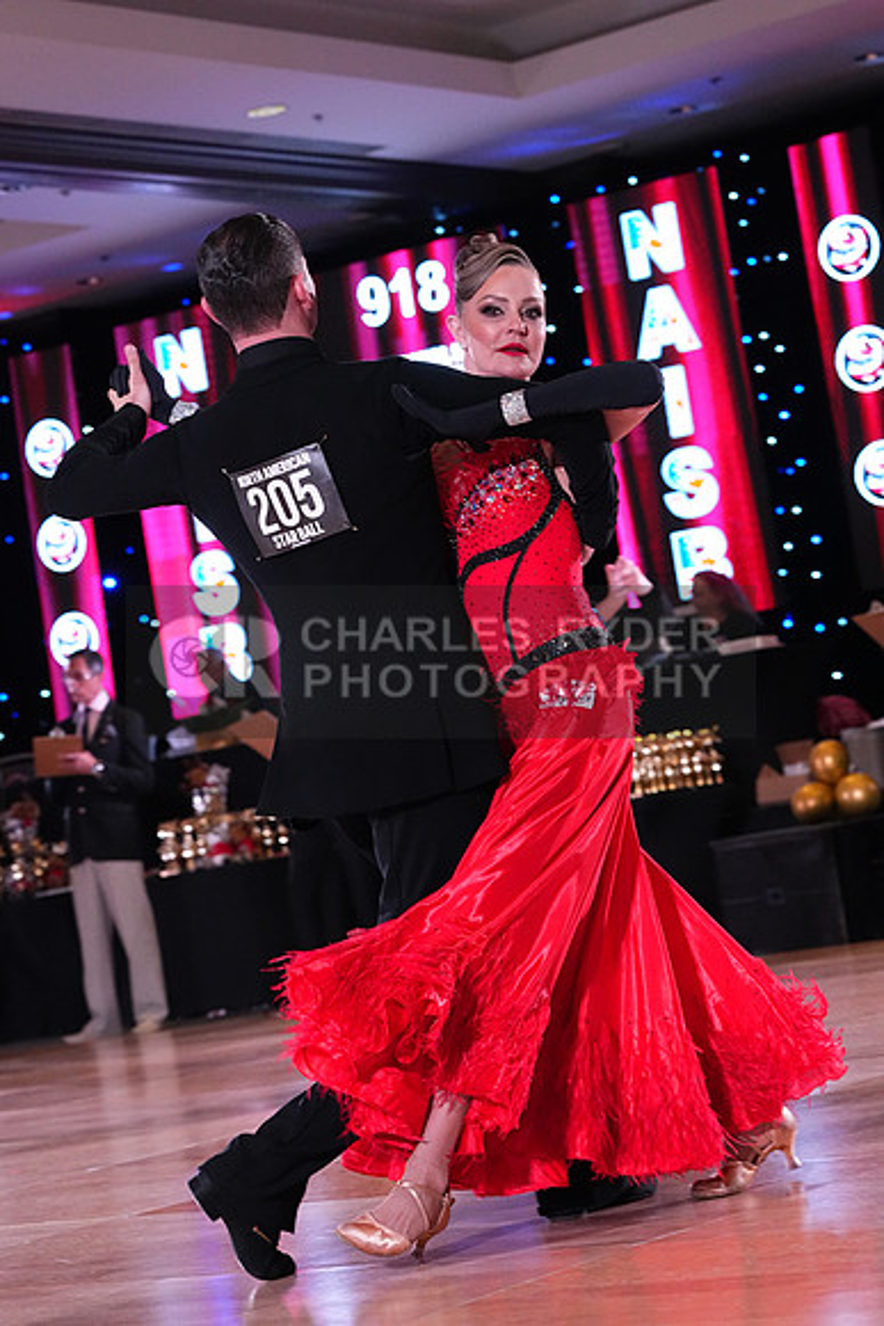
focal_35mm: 93
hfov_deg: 14.7
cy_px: 663
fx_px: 3423
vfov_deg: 21.9
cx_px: 442
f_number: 5.6
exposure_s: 1/320
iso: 8000
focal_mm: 93
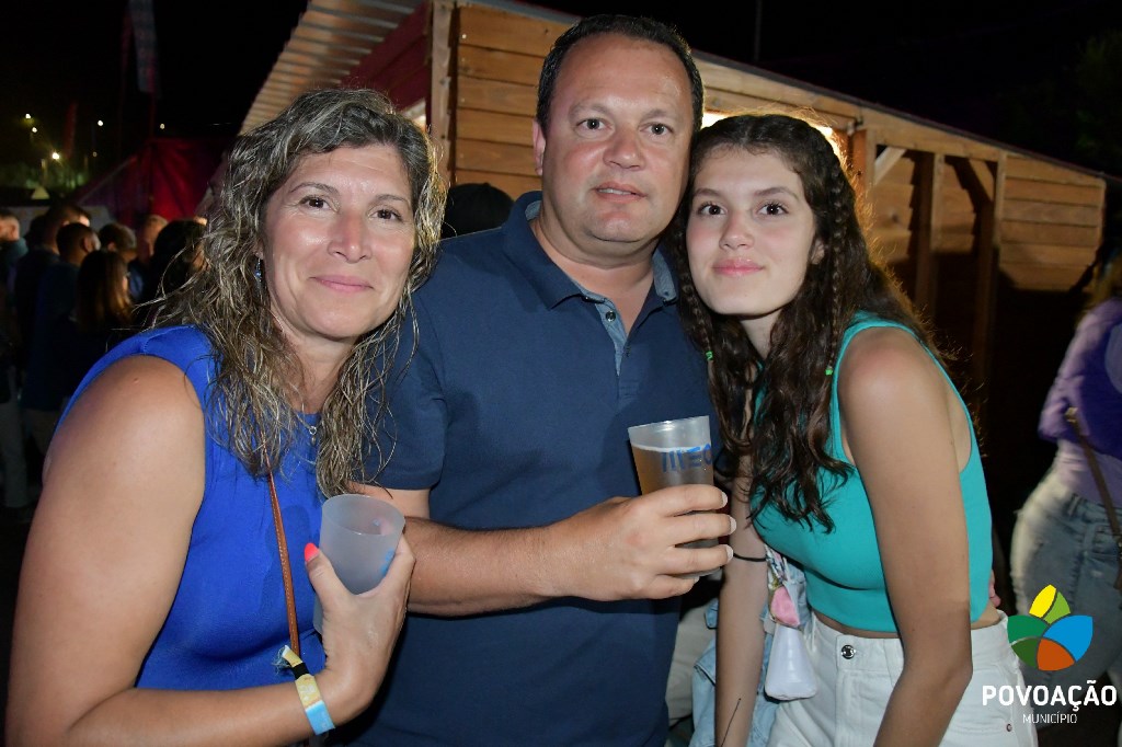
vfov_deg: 47.9
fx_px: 841
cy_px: 374
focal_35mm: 27
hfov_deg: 67.4
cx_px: 561
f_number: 3.5
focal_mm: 18
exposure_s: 1/60
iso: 5600
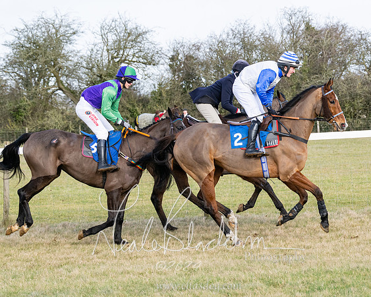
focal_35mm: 164
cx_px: 271
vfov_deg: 9.4
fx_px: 1804
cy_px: 180
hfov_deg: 11.7
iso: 400
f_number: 5
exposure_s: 1/1000
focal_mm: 80
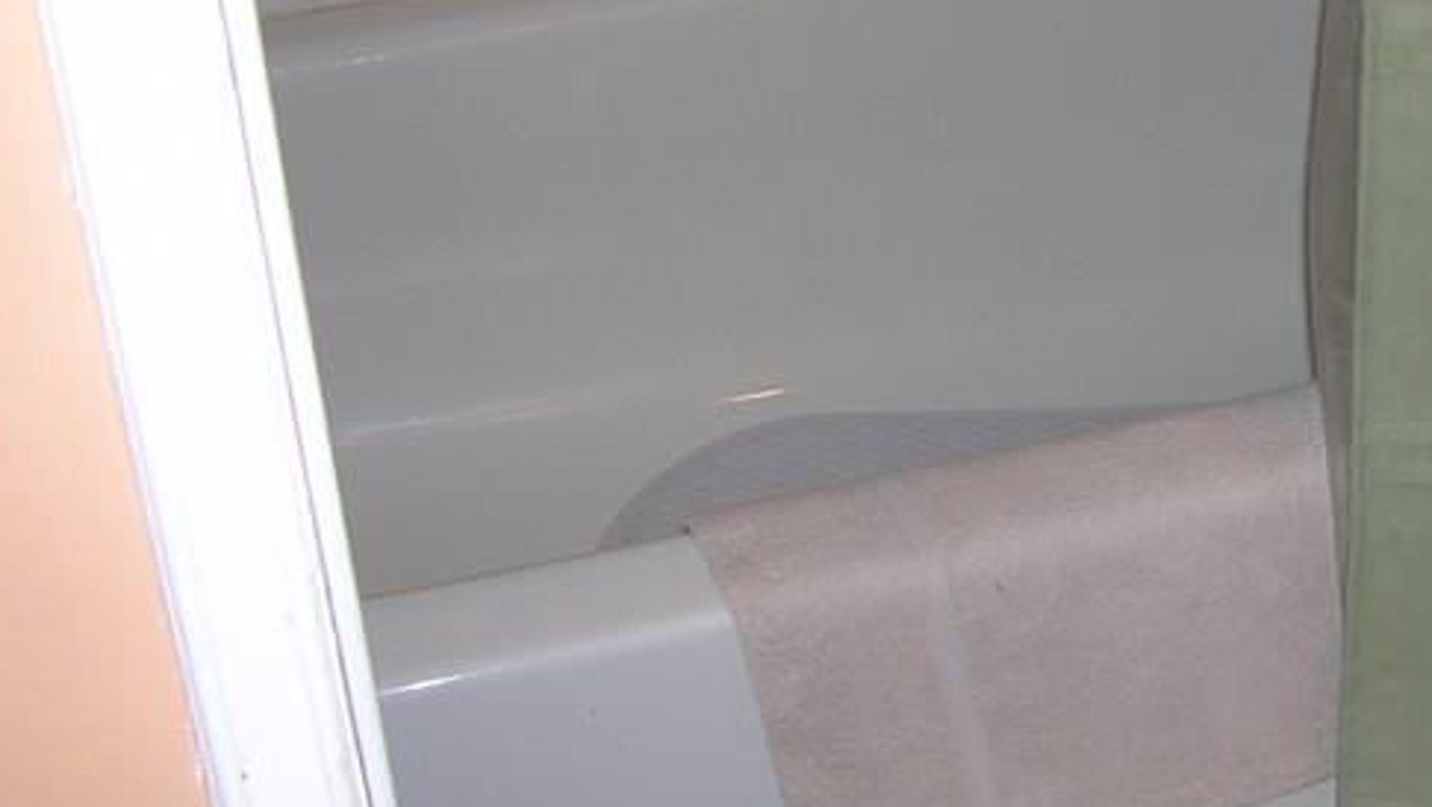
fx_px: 2963
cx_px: 1420
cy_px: 68
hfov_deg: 25.8
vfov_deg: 15.3
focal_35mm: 78
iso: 50
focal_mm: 5.7
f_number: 2.9
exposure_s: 1/60.1
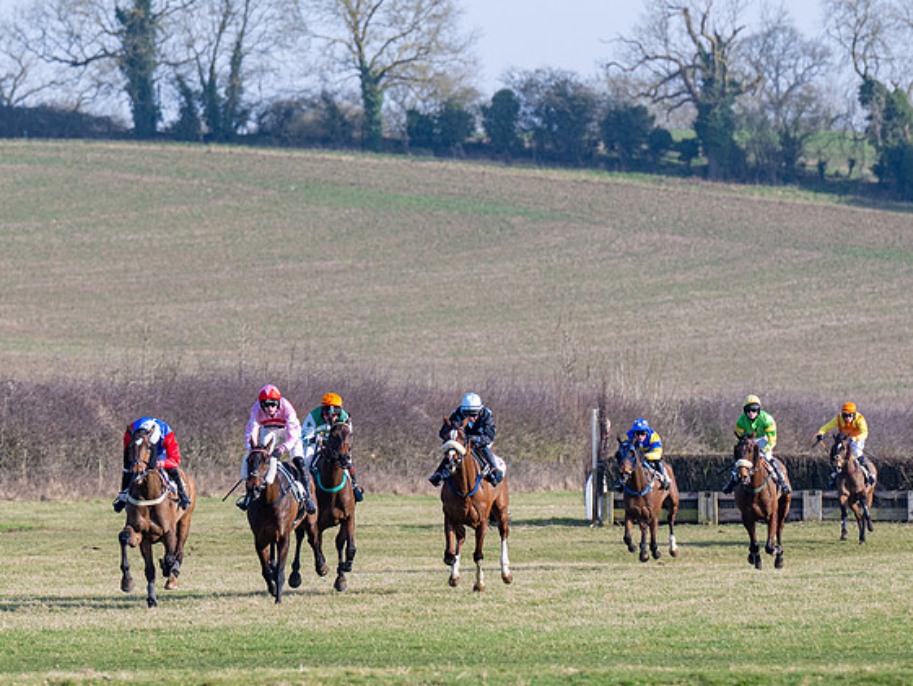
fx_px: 12768
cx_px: 255
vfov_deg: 3.1
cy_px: 371
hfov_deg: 4.1
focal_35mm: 484
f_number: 4
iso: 200
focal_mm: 200
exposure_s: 1/1600
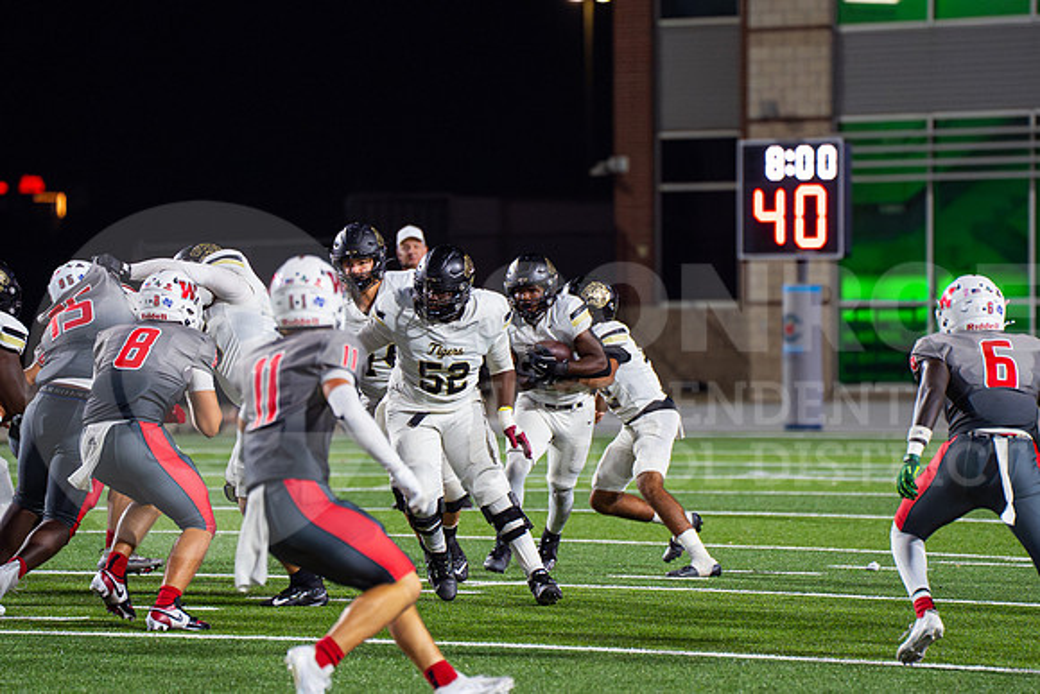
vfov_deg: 5.6
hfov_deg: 8.4
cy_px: 317
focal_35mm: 244
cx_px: 551
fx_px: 7058
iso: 3200
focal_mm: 180
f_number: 3.2
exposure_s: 1/1600
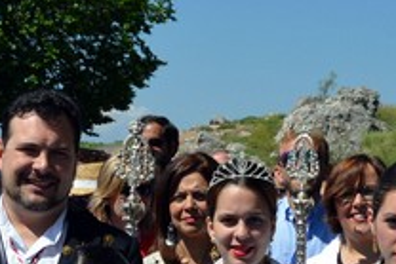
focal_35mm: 129
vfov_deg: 10.5
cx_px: 185
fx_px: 1420
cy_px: 311
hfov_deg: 15.9
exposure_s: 1/320
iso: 100
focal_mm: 28
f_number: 9
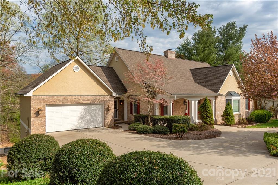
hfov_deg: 73.7
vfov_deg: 53.1
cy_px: 92
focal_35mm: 24
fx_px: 185
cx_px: 139
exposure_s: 1/1000
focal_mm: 24
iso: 200
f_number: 8
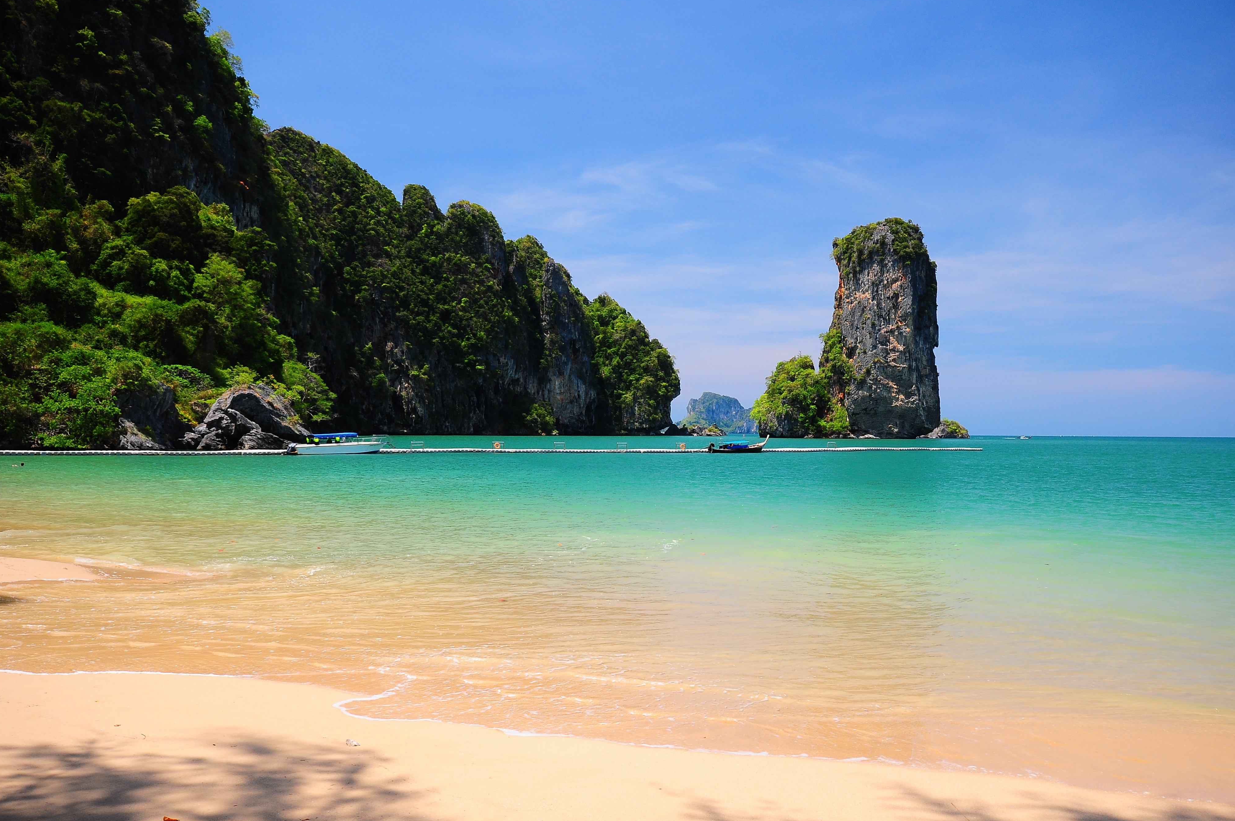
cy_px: 424
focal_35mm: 32
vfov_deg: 41.0
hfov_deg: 58.8
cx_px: 641
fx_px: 1096
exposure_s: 1/50
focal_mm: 20
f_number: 13
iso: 200
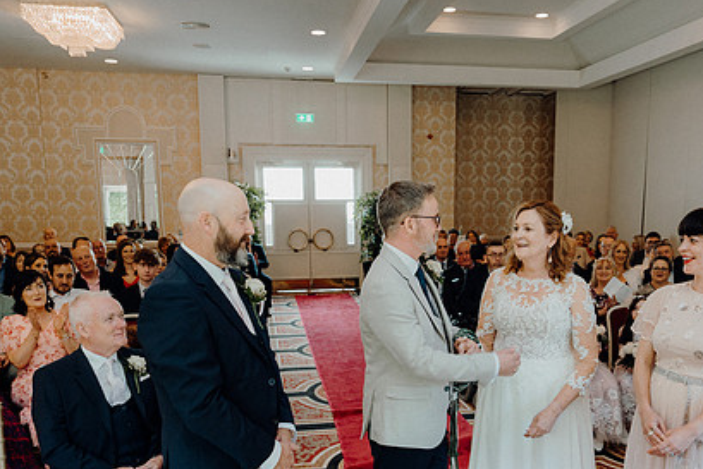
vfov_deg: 38.3
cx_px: 402
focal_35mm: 34
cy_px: 324
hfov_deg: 55.6
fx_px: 664
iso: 2000
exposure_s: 1/160
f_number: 3.5
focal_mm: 24
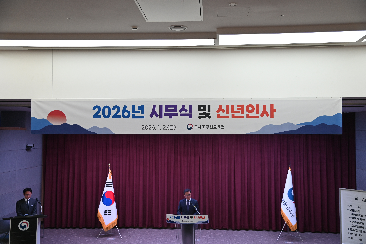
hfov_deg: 50.7
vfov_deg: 35.0
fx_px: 386
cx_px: 183
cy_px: 122
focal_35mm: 38
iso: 720
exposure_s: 1/125
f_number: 4
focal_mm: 38
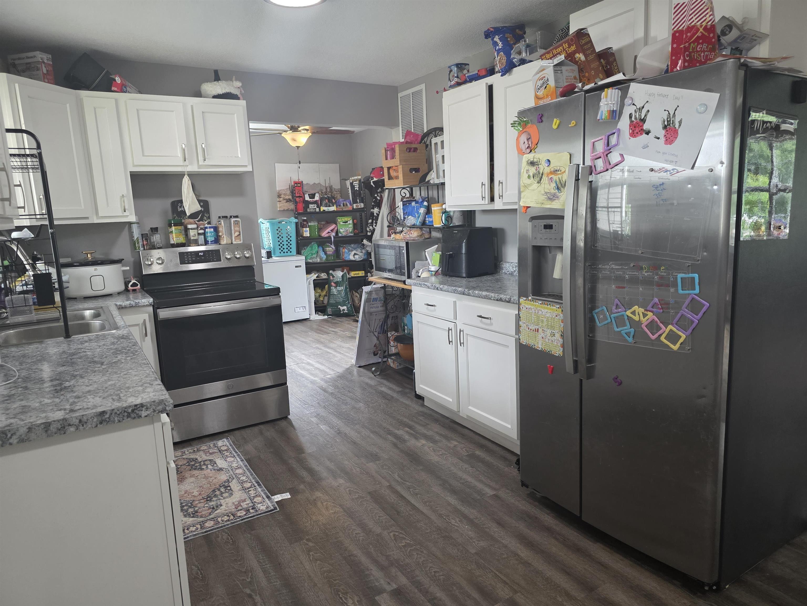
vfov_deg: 58.9
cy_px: 303
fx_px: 536
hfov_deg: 73.9
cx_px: 404
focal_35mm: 23
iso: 320
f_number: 1.7
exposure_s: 1/120
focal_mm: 6.3
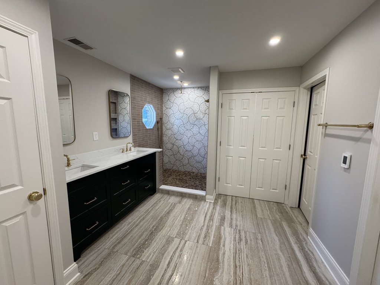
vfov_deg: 85.7
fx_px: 154
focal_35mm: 14
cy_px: 142
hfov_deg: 102.1
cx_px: 190
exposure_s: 1/120
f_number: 2.2
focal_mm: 2.22
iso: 250
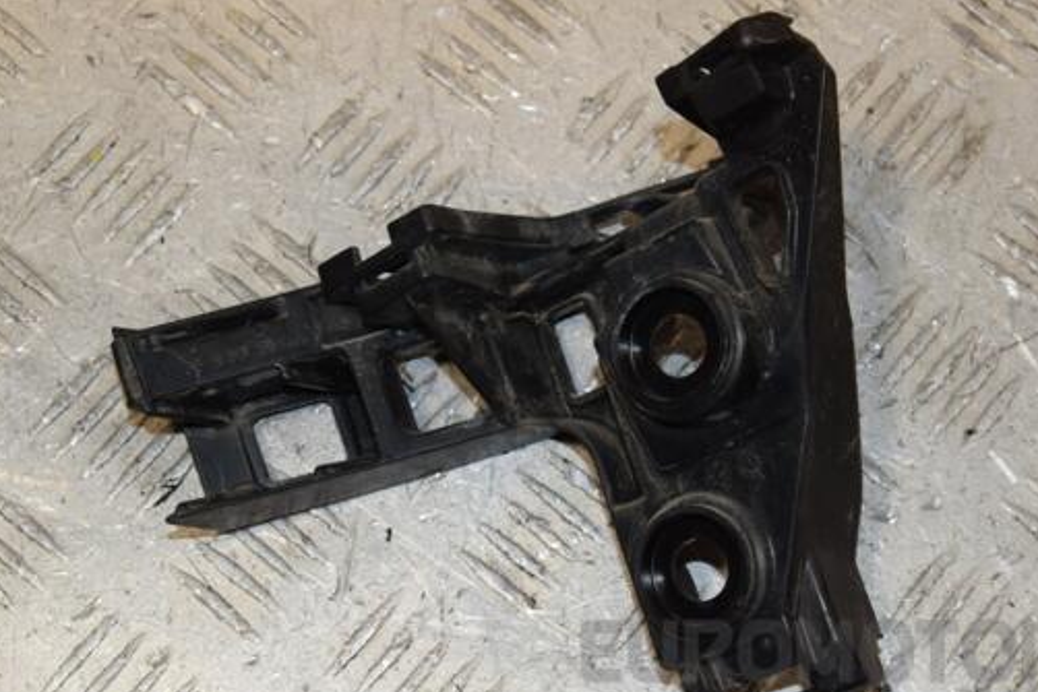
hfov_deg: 25.2
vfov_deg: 16.9
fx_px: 2324
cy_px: 376
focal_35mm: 81
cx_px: 542
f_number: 9
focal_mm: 45
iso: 800
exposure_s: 1/200
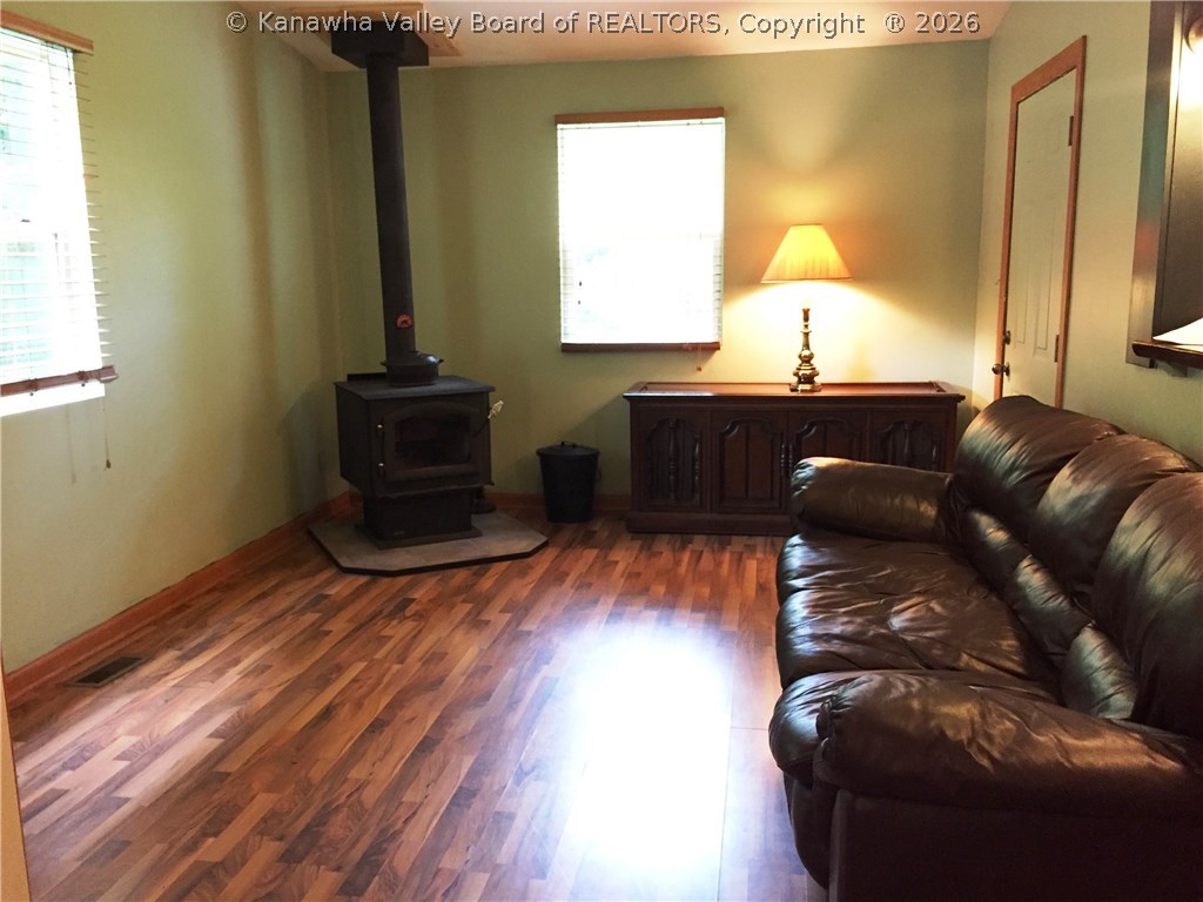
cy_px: 451
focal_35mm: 29
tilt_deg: -10.1
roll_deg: +0.8
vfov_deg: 48.2
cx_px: 602
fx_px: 1008
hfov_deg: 61.7
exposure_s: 1/24
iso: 250
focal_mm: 4.15
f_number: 2.2
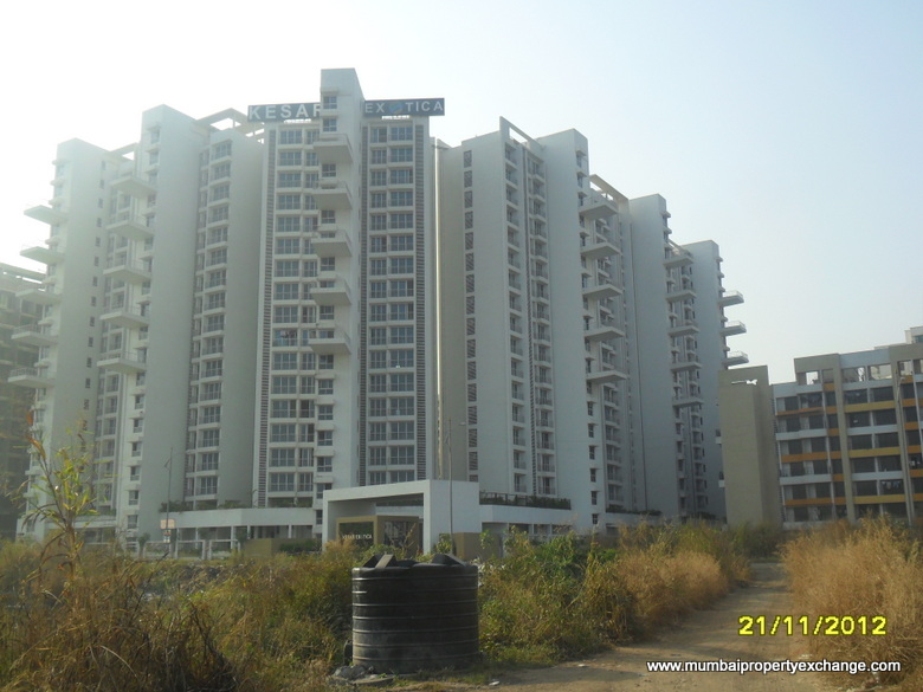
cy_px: 346
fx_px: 987
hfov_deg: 50.1
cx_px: 462
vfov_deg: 38.7
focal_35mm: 37
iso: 100
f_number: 4
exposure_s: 1/750
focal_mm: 6.6
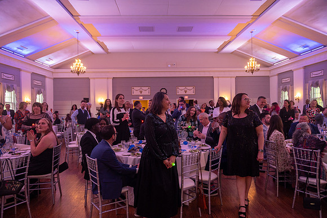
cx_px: 164
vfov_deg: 53.1
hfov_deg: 73.8
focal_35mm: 24
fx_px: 218
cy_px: 109
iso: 2000
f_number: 3.2
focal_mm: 24
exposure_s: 1/160
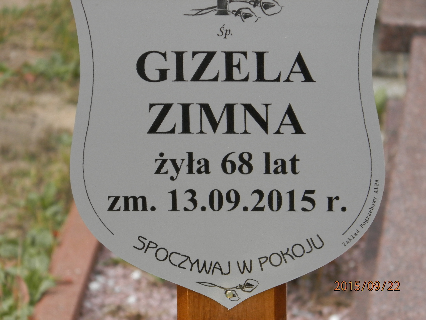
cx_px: 213
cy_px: 160
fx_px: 3458
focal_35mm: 281
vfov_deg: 5.3
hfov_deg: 7.0
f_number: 5.6
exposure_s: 1/200
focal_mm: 50.2
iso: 160
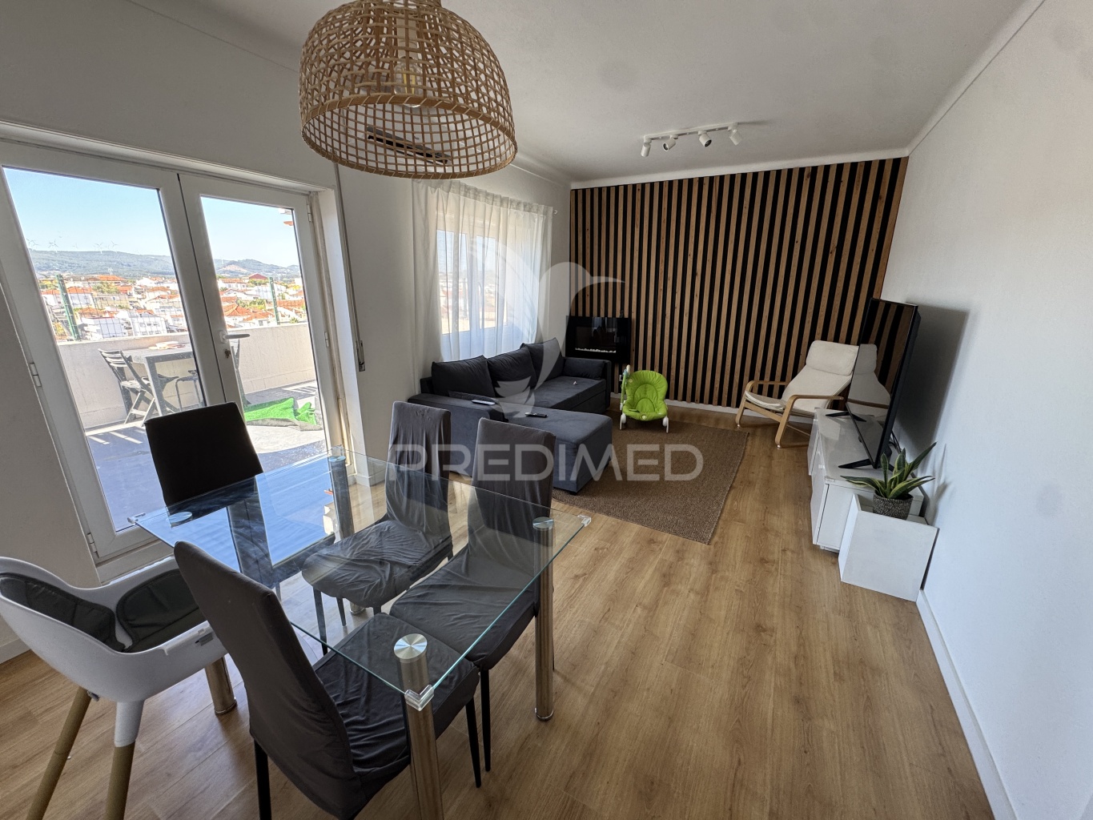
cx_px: 546
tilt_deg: -15.6
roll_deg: +0.3
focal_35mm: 14
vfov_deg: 85.7
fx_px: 442
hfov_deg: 102.1
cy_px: 410
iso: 125
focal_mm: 2.22
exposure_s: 1/99
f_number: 2.2
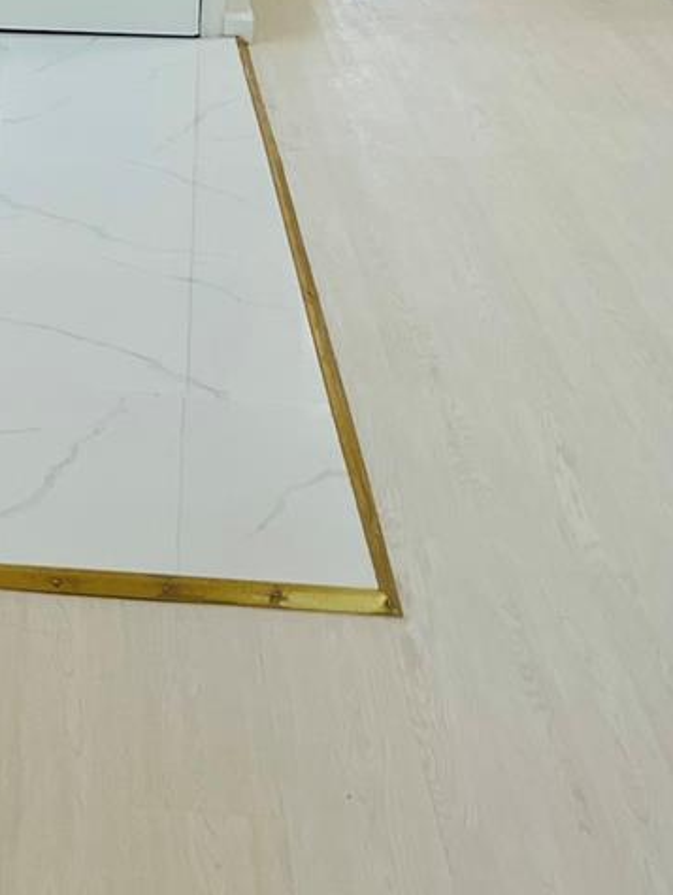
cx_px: -170
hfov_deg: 16.7
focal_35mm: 84
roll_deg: -1.0
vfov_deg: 22.3
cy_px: -24
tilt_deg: -13.4
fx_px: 2175
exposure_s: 1/162
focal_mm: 5.7
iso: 40
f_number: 1.5
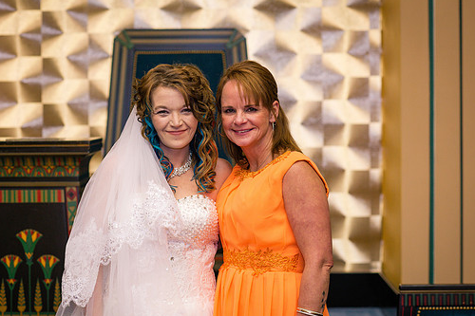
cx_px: 206
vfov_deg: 13.8
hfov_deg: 20.6
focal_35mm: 99
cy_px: 163
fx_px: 1306
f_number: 3.2
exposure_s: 1/160
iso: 800
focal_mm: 85
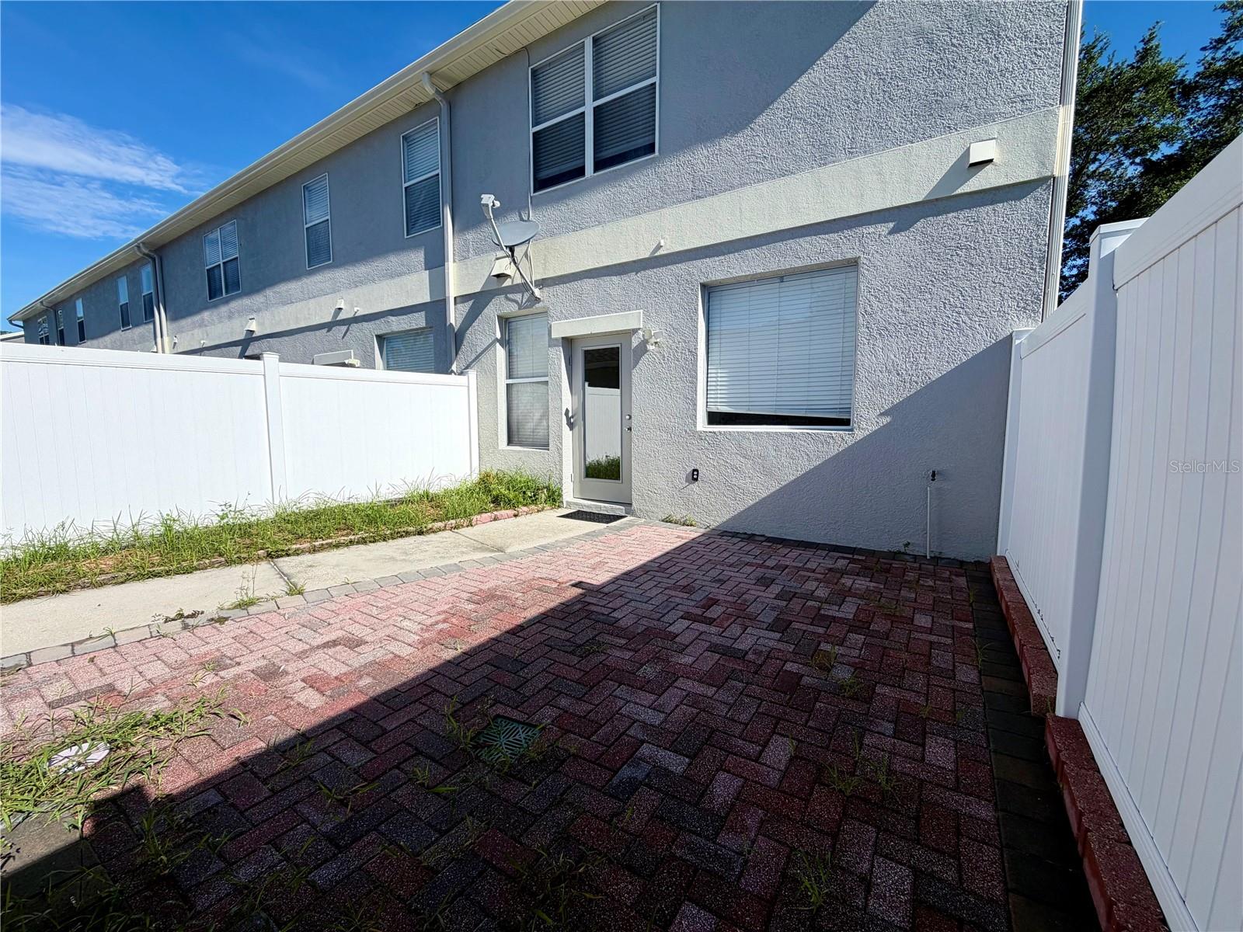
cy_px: 466
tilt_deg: -5.8
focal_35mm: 14
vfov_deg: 85.7
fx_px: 503
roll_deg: +1.0
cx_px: 622
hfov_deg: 102.1
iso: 20
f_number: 2.2
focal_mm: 2.22
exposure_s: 1/914
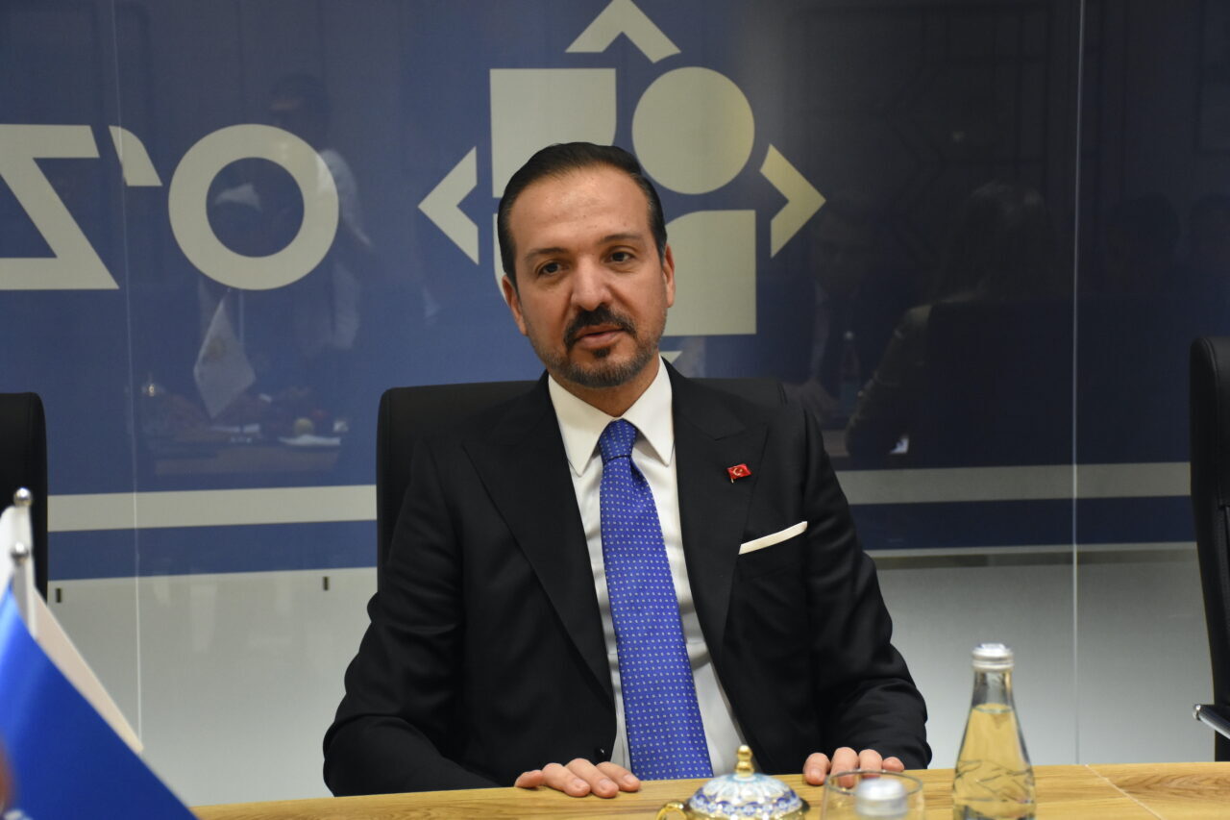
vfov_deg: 20.2
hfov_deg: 29.9
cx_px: 615
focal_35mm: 68
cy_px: 410
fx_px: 2306
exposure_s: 1/100
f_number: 4.5
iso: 2000
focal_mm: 45
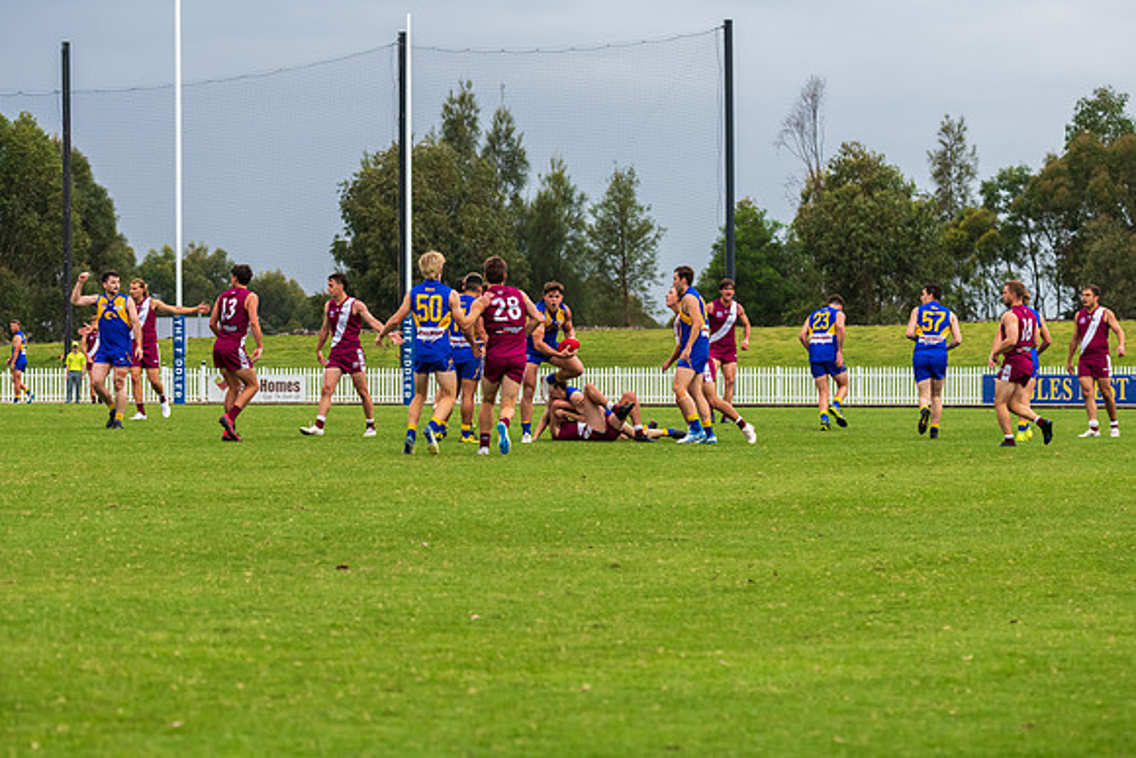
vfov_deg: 8.6
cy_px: 379
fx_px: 5049
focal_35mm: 160
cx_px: 568
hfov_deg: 12.8
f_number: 9
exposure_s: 1/1250
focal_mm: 150
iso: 1000
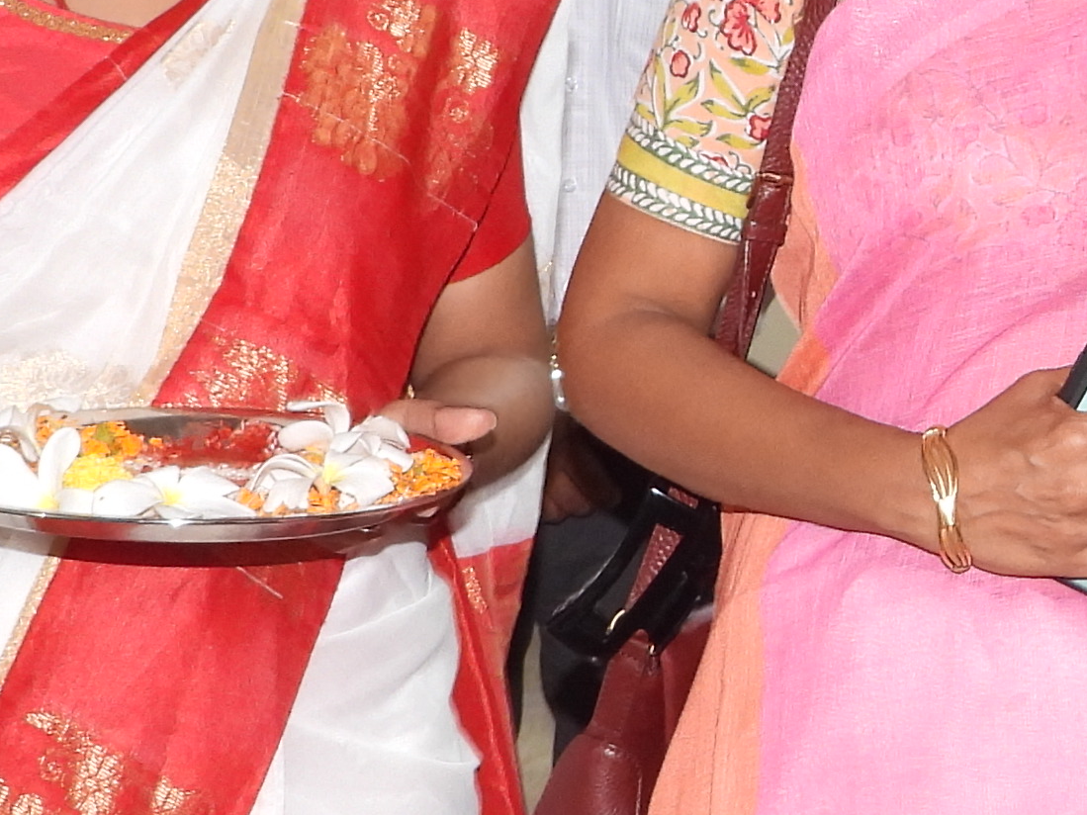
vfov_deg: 13.6
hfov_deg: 17.3
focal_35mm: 109
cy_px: 333
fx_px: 3422
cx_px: 1250
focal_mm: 4.7
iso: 200
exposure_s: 1/30
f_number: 2.8
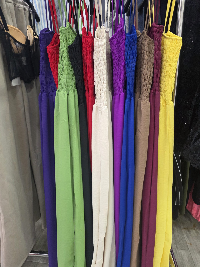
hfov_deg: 58.9
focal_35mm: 23
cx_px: 100
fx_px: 177
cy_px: 134
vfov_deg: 73.9
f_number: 1.7
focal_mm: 6.3
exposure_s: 1/100
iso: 320
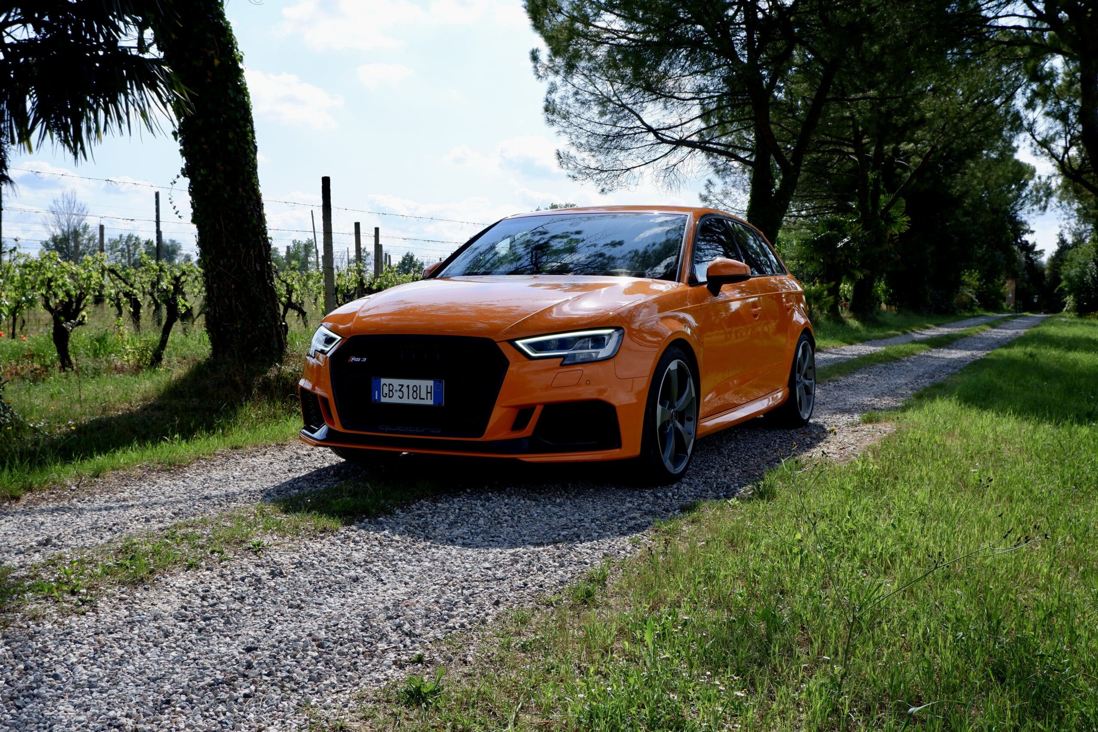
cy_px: 366
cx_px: 549
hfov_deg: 53.1
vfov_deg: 36.9
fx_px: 1098
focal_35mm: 36
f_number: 8
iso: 200
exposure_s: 1/600
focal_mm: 24.9
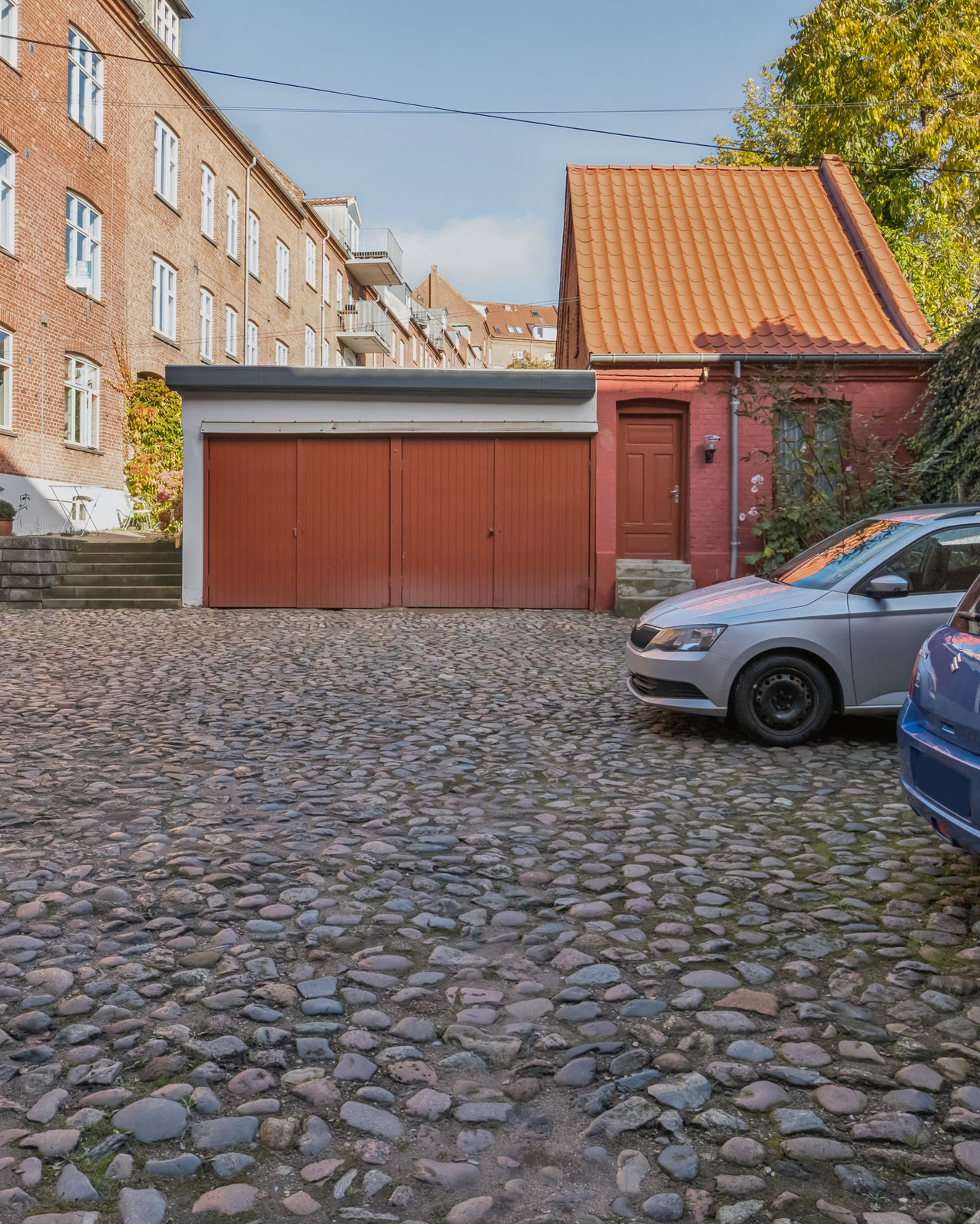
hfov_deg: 48.4
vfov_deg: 58.6
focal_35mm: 30
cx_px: 433
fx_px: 1088
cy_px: 535
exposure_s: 1/640
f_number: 7.1
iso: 800
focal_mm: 17
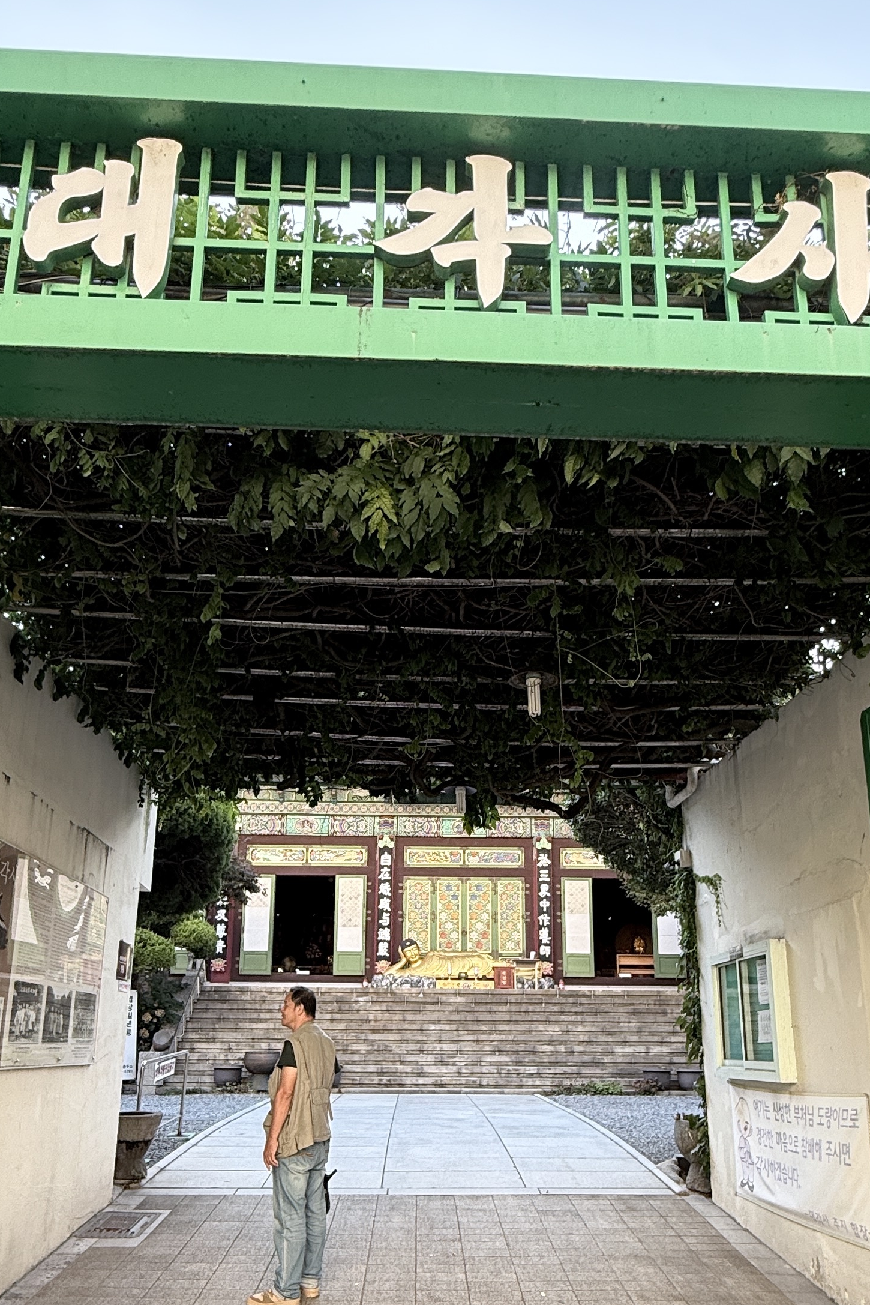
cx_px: 439
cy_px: 817
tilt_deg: +11.8
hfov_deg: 47.9
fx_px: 978
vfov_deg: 66.4
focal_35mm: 27
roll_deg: +0.4
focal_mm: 2.22
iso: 64
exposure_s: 1/152
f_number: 2.2
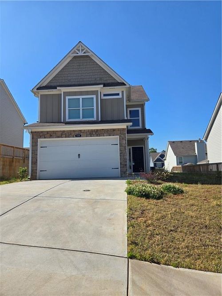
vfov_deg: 73.9
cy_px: 148
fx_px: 197
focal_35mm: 23
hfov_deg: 58.9
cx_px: 111
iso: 25
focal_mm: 5.4
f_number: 1.8
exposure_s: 1/1915
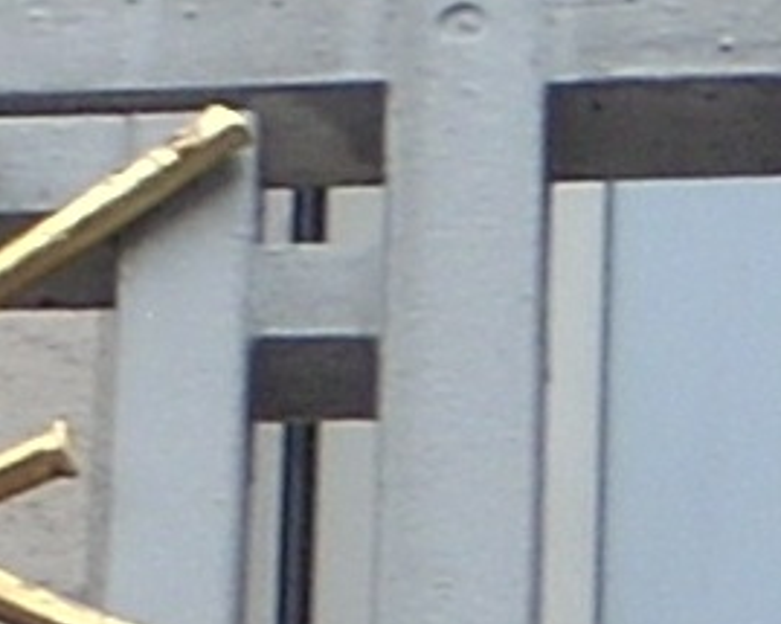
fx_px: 7741
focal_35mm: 335
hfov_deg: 5.7
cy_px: 538
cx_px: -350
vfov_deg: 4.6
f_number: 5.2
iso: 64
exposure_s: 1/101
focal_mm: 18.6
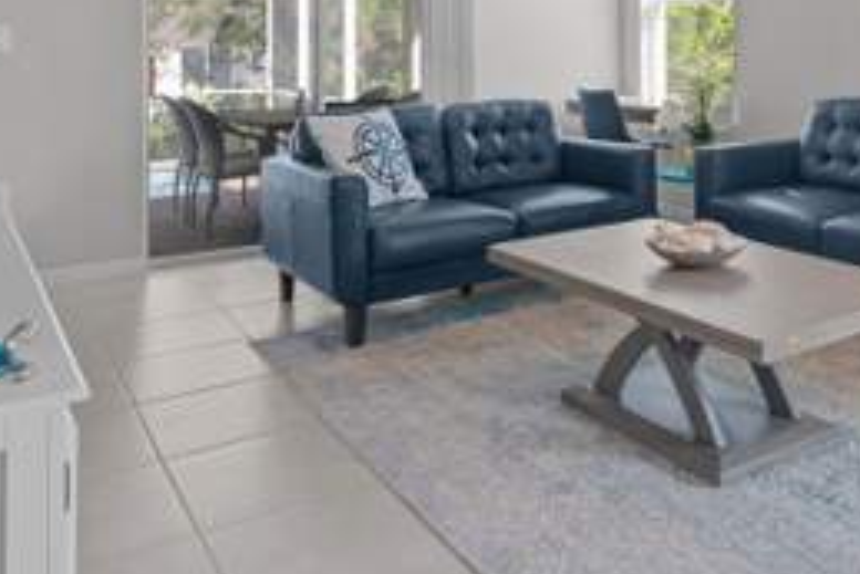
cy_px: 68
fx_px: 884
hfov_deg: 49.8
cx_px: 641
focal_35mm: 37
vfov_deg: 34.2
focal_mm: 20
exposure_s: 1/2.5
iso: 320
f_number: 10
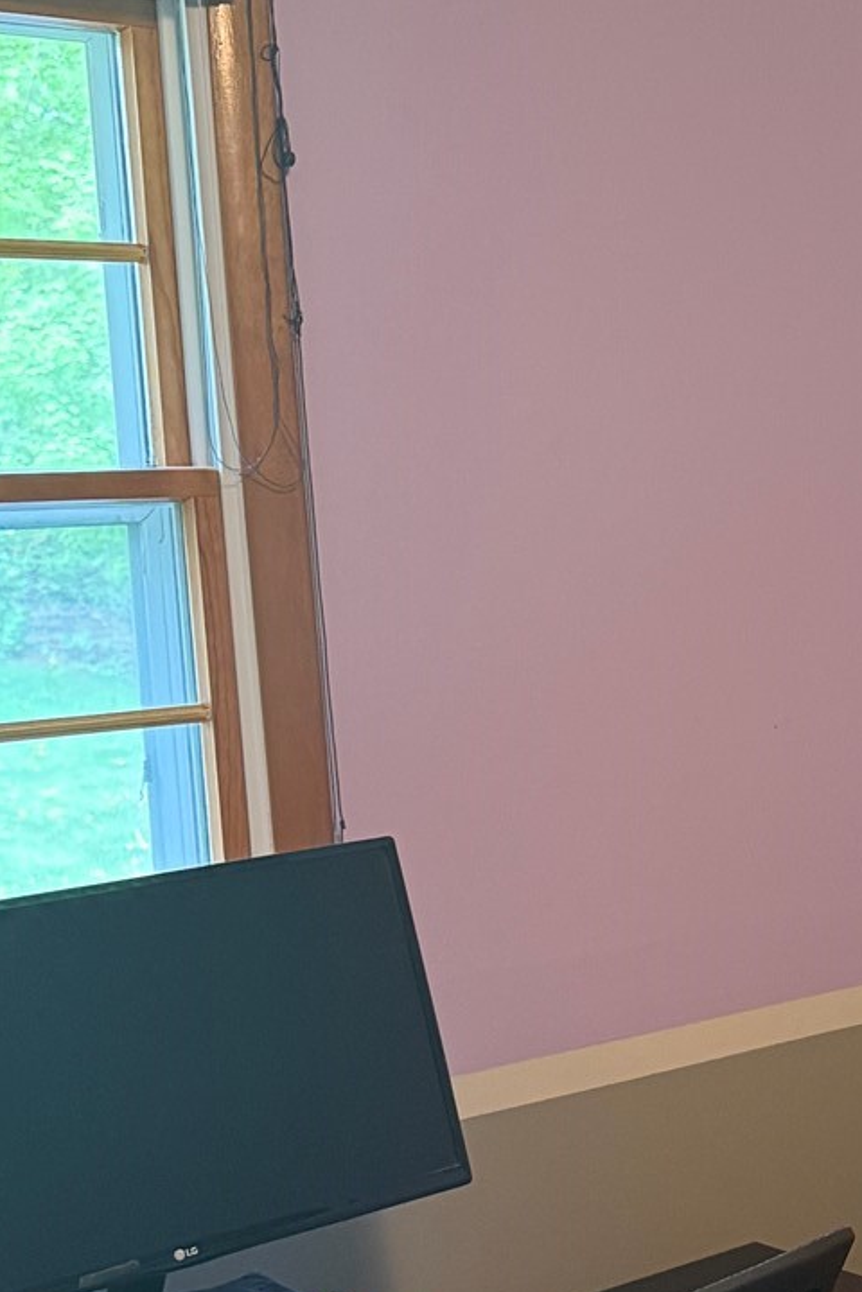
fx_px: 2550
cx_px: 1218
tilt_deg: -8.9
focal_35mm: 71
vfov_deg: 28.3
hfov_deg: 17.6
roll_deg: +1.2
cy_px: 858
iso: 320
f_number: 1.78
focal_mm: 6.76
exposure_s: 1/60
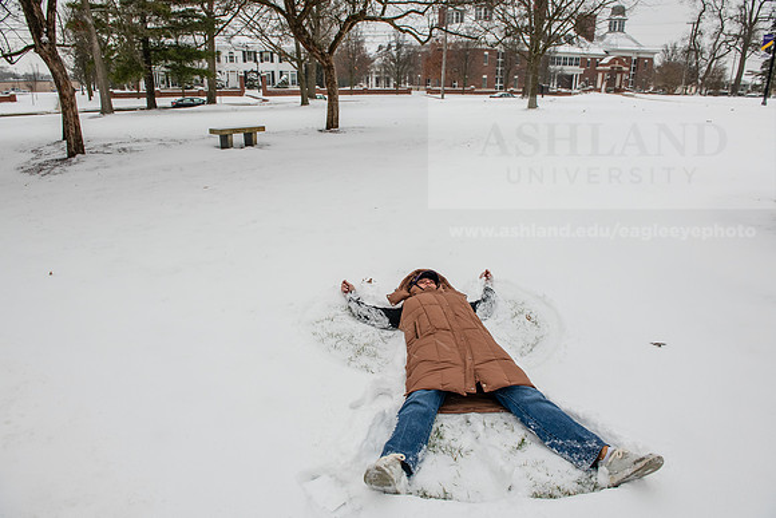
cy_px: 259
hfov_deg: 73.7
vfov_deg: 53.2
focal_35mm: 24
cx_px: 388
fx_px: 517
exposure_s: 1/200
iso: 400
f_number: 7.1
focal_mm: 24
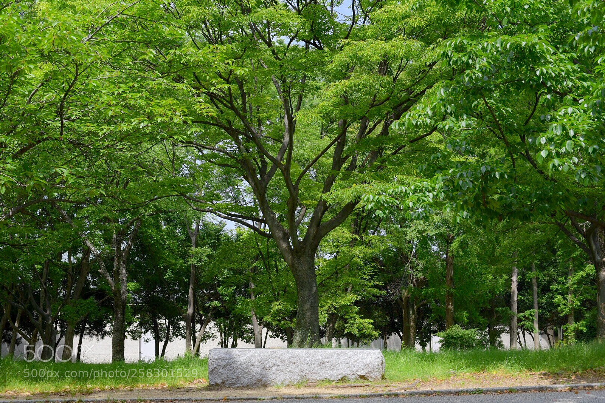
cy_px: 202
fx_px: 840
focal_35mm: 50
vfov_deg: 27.0
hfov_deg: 39.6
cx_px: 302
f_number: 5.6
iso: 100
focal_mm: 50
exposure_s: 1/1000
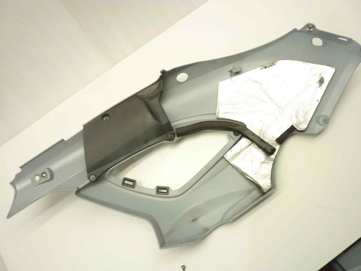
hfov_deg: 69.4
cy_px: 136
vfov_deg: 54.9
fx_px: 261
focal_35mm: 25
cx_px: 180
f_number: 3.3
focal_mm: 4.1
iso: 80
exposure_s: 1/13
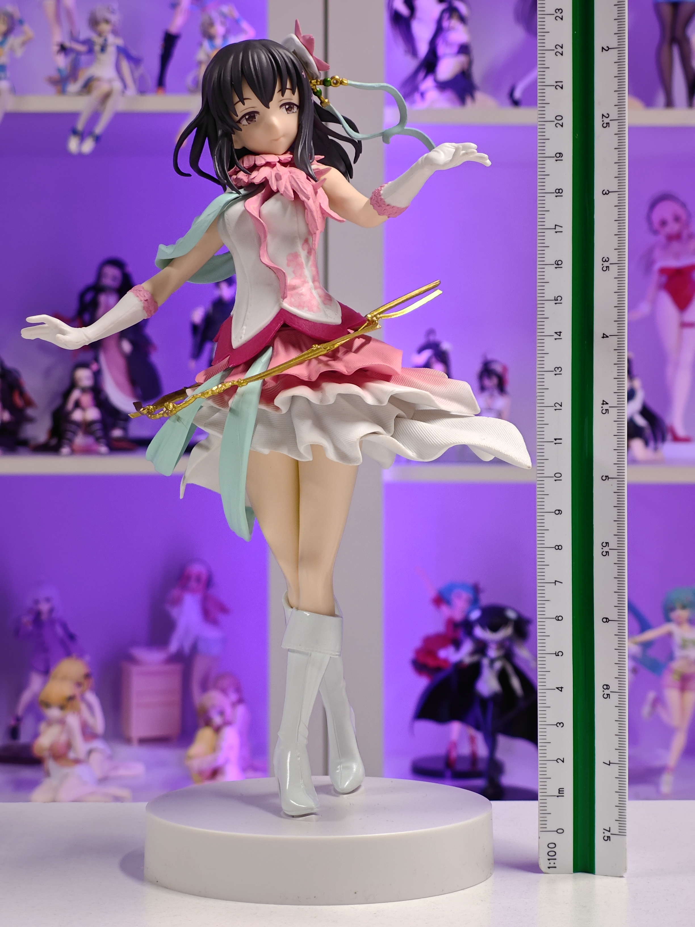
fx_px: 2142
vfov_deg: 24.4
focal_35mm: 80
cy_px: 464
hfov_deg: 18.4
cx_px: 348
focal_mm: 7.48
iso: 400
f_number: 2.4
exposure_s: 1/17.8
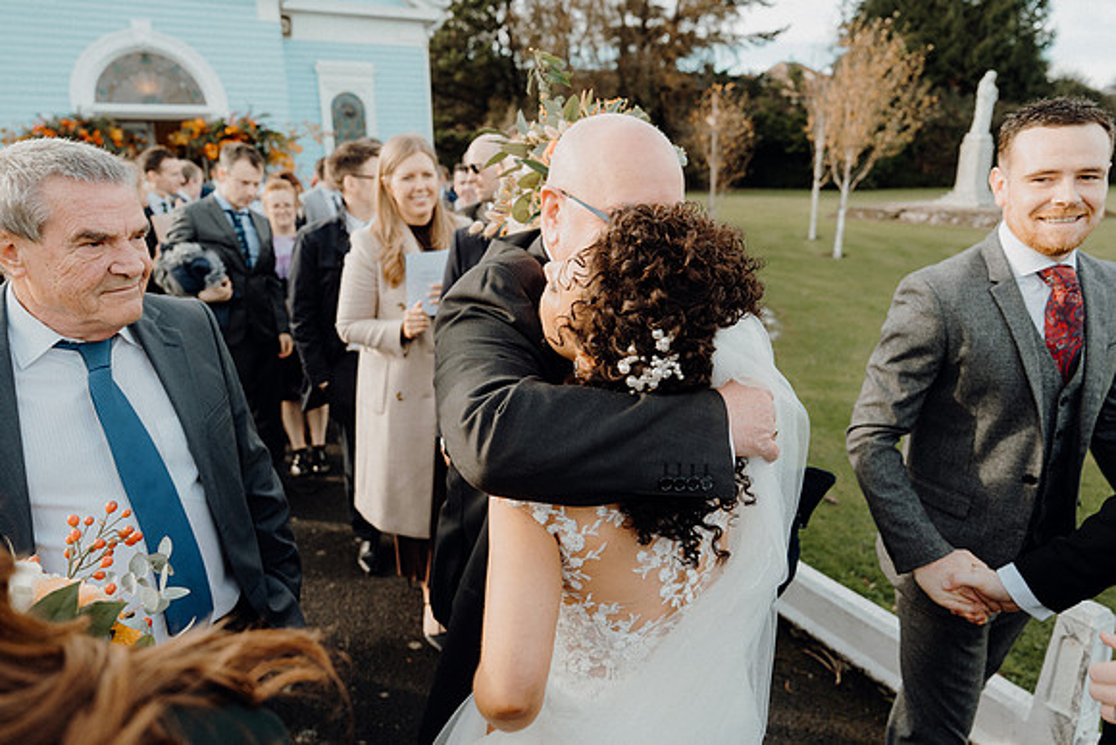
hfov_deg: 73.7
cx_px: 558
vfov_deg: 53.2
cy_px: 372
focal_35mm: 24
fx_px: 744
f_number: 3.5
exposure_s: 1/400
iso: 200
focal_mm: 24
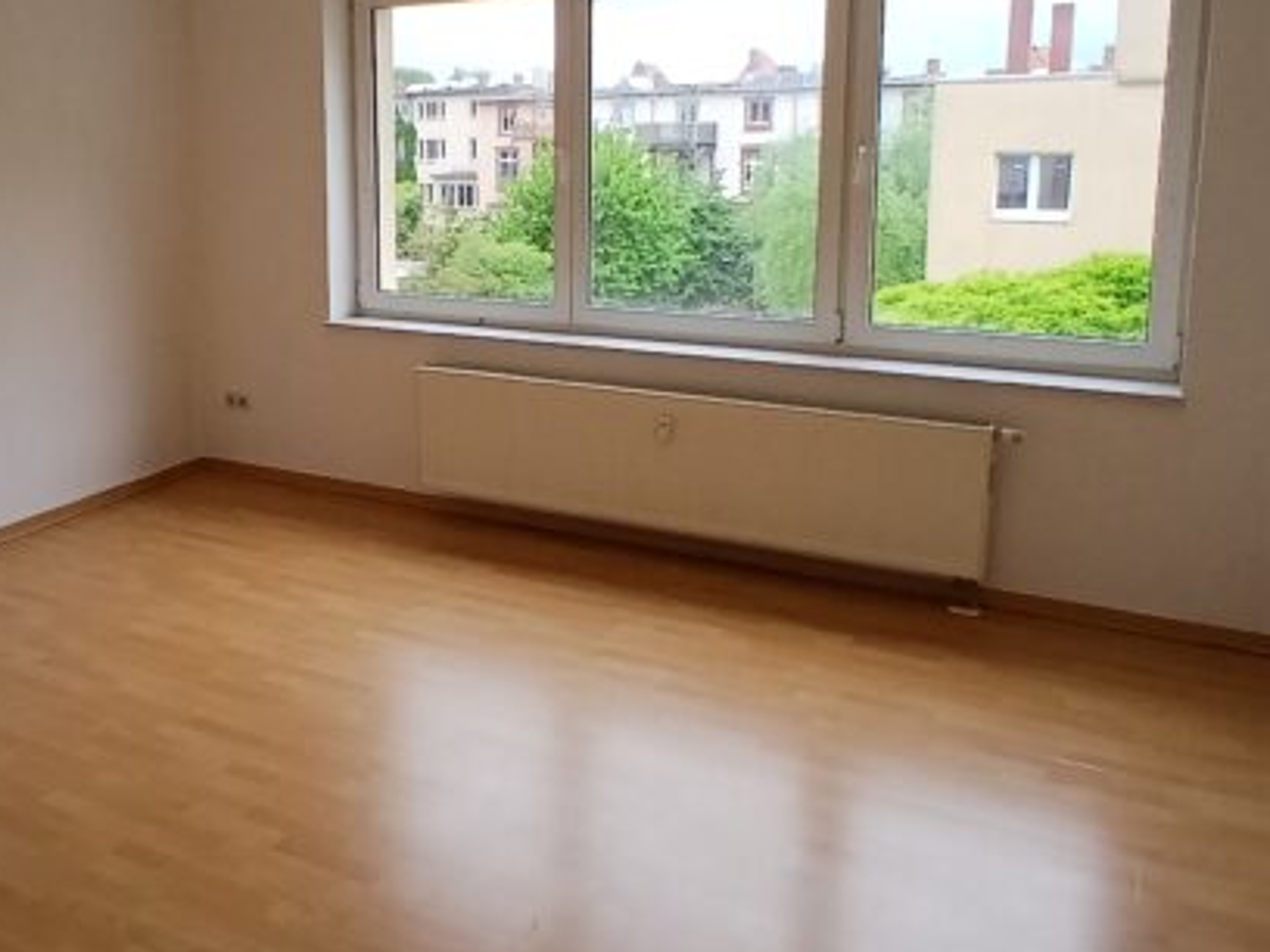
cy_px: 333
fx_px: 1174
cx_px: 479
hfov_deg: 56.2
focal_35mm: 32
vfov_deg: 43.7
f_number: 2.2
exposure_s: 1/120
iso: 50
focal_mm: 1.4
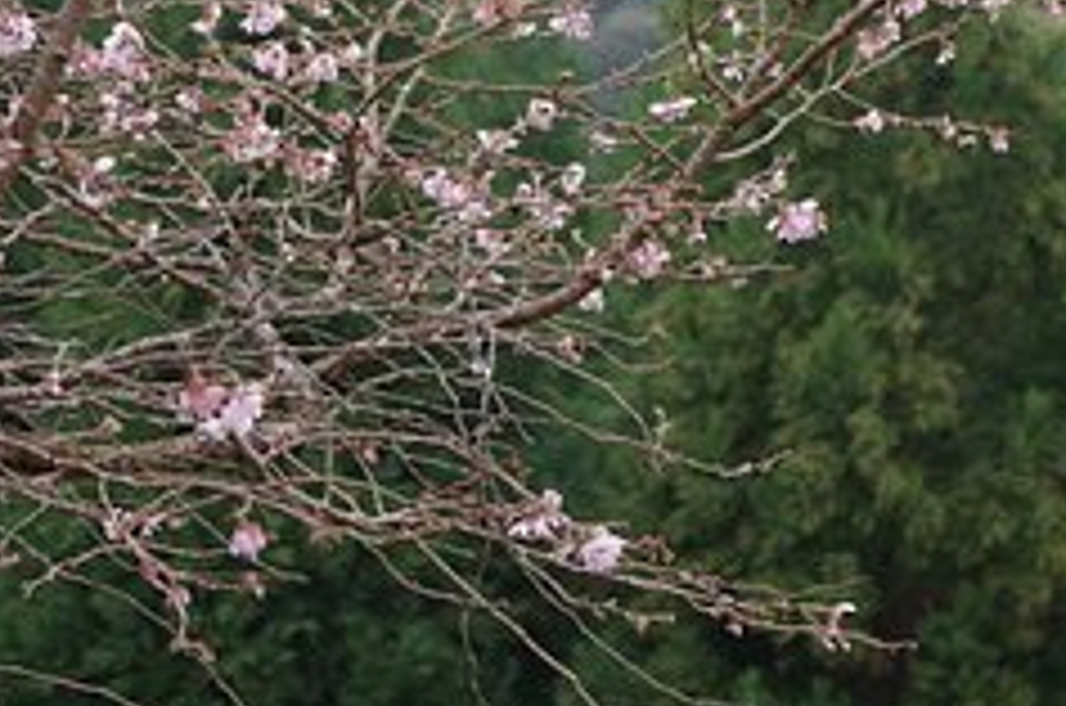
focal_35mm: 178
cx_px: 490
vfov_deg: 7.7
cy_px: 128
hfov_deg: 11.6
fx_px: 5262
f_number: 5.6
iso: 400
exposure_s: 1/100
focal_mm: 55
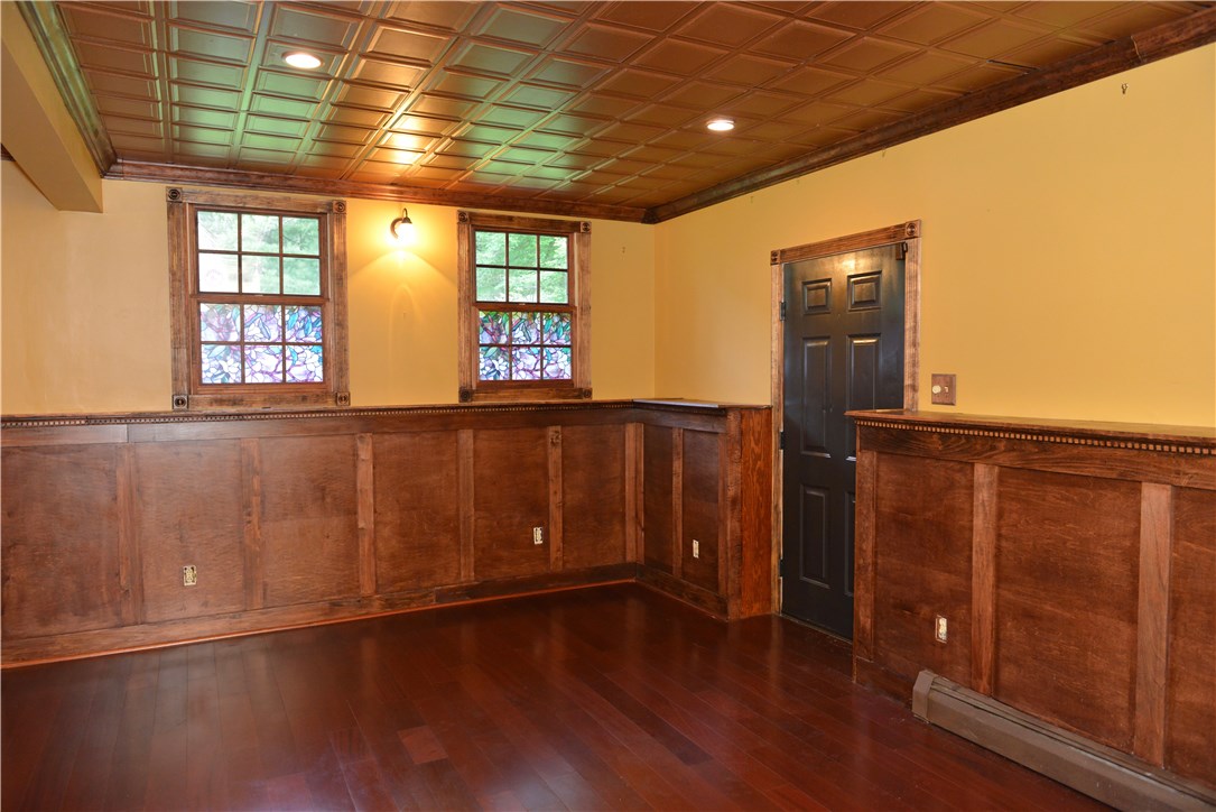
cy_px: 406
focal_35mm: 24
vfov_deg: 53.2
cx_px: 608
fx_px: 811
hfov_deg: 73.7
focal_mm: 24
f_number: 4
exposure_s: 1/60
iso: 2200
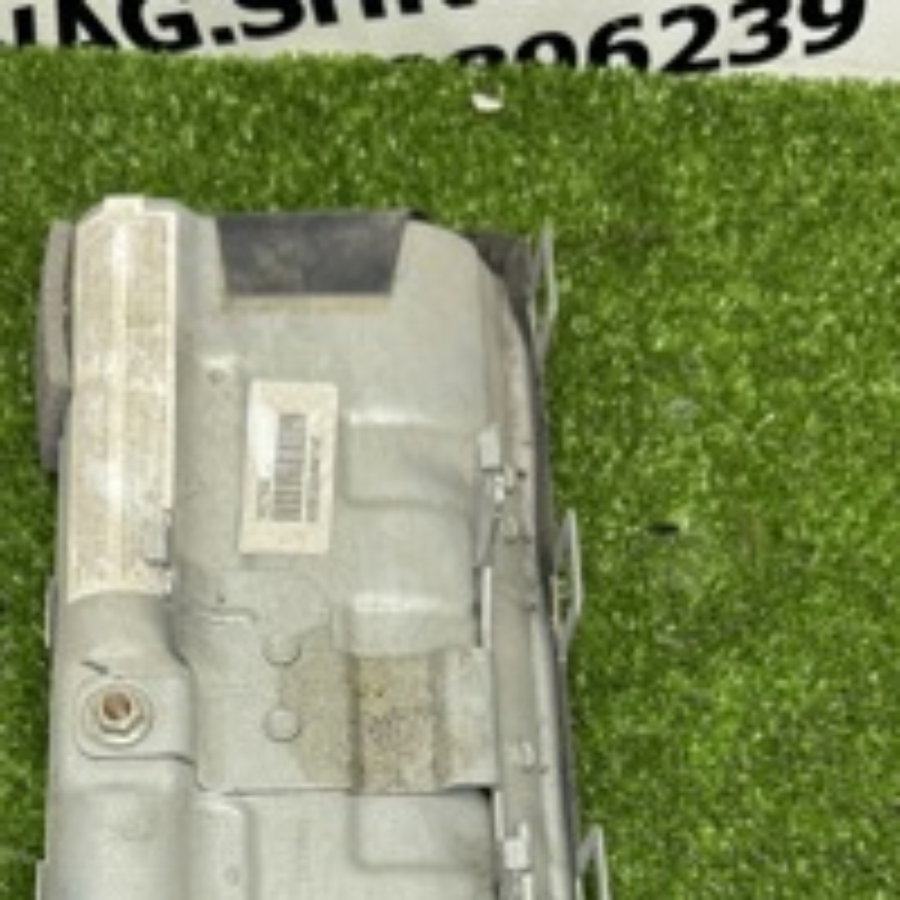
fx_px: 1500
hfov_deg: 33.2
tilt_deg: -67.4
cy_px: 927
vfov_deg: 30.7
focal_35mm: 51
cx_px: 333
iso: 64
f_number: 1.78
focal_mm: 6.76
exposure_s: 1/100
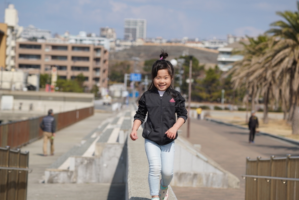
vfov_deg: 9.3
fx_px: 1221
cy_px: 99
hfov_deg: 14.0
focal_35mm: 147
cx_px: 150
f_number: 5.6
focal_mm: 132
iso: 100
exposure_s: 1/800
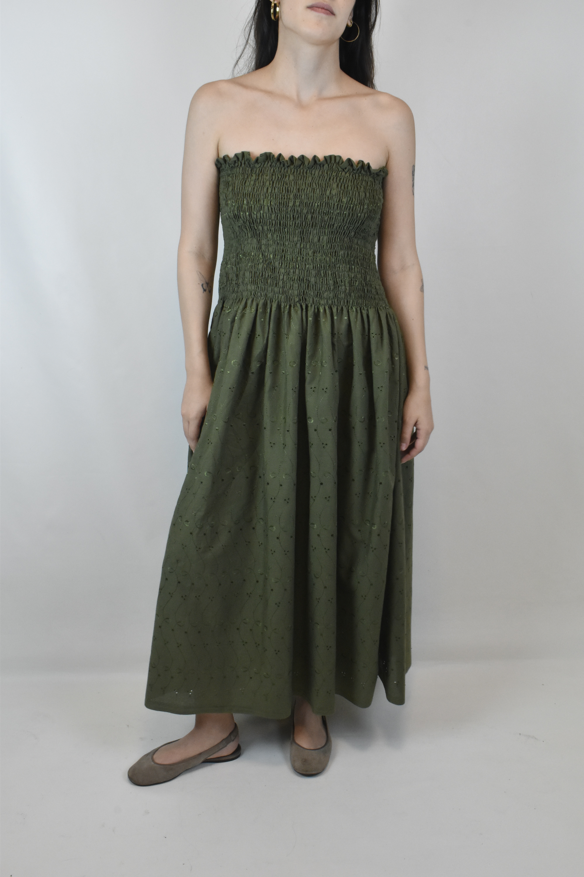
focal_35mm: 36
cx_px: 292
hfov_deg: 36.9
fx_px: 876
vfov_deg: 53.1
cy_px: 438
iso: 1600
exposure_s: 1/50
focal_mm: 24
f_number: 16
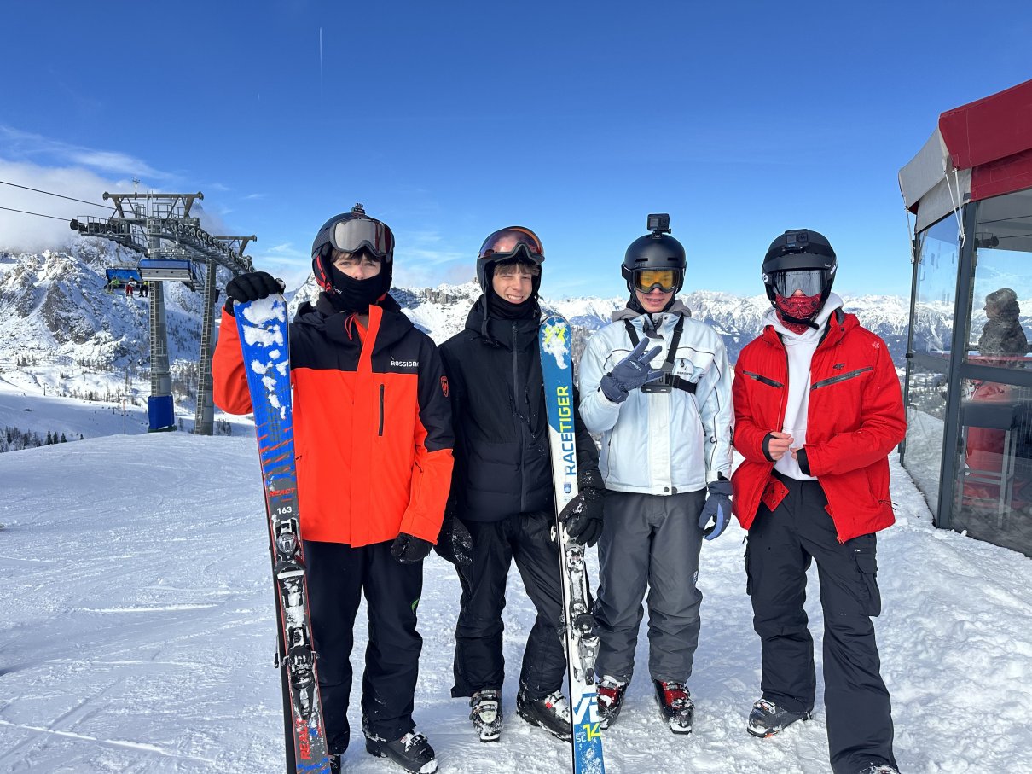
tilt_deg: -6.4
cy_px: 387
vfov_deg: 56.8
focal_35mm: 24
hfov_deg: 71.6
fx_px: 715
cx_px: 516
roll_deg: -1.1
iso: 80
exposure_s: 1/5525
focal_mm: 6.86
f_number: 1.78
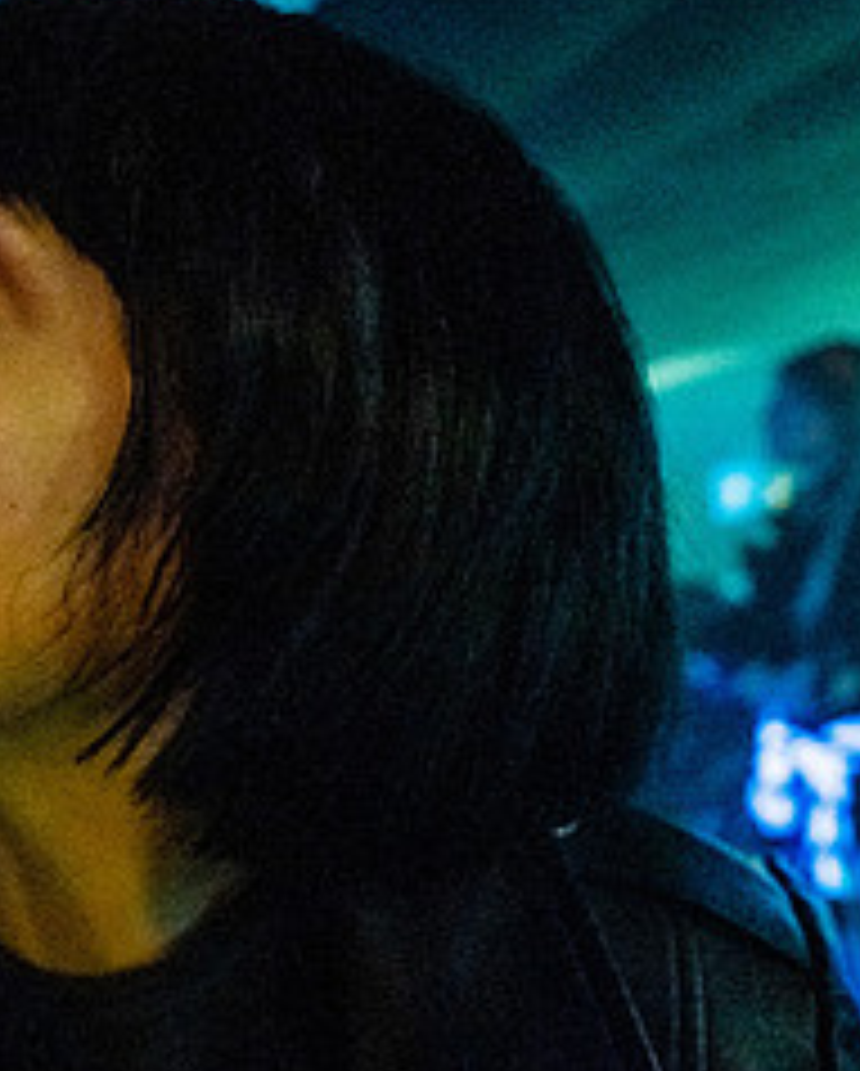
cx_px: 63
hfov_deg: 41.7
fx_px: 1016
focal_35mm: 32
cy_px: 695
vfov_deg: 54.7
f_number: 2.8
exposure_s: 1/160
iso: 4000
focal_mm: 14
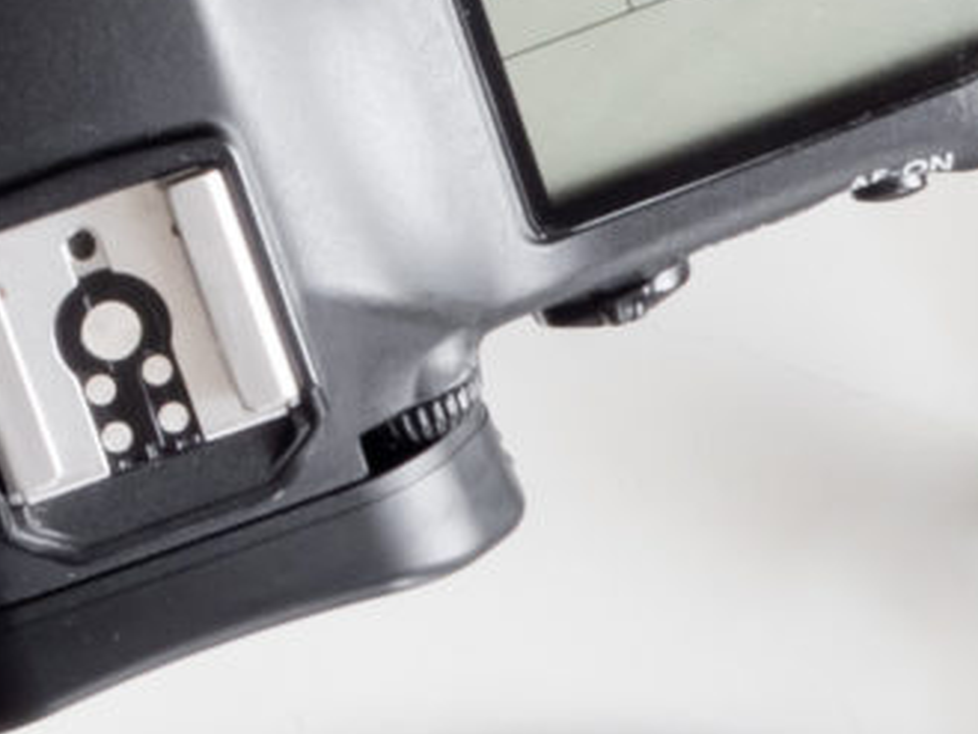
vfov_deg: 5.8
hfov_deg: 7.8
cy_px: -686
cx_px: -547
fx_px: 7038
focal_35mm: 249
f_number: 14
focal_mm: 16
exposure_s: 2
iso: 200
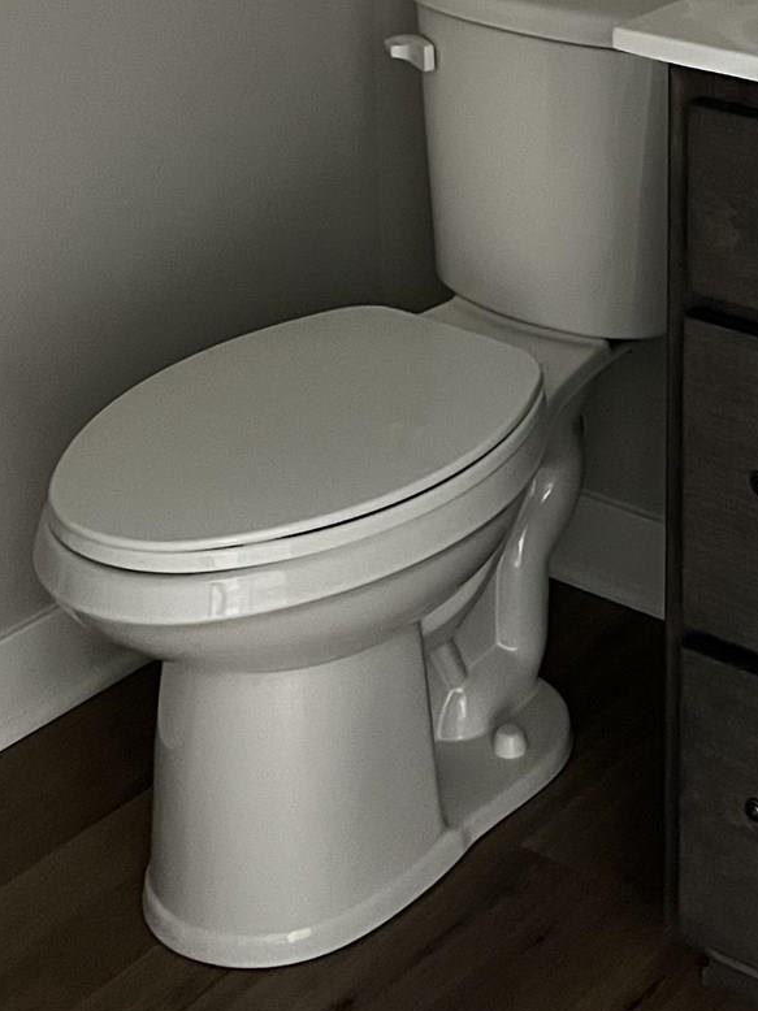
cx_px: 809
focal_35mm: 77
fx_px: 2249
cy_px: -94
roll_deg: -1.1
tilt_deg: -13.6
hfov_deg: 18.5
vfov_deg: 23.8
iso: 500
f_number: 1.5
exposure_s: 1/43
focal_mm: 5.7
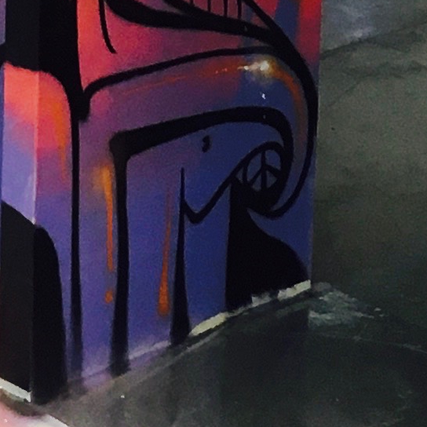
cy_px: -437
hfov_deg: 9.1
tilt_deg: -6.9
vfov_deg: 8.7
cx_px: -120
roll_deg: -0.7
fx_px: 2652
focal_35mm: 190
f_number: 2.2
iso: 100
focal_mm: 4.15
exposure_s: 1/33
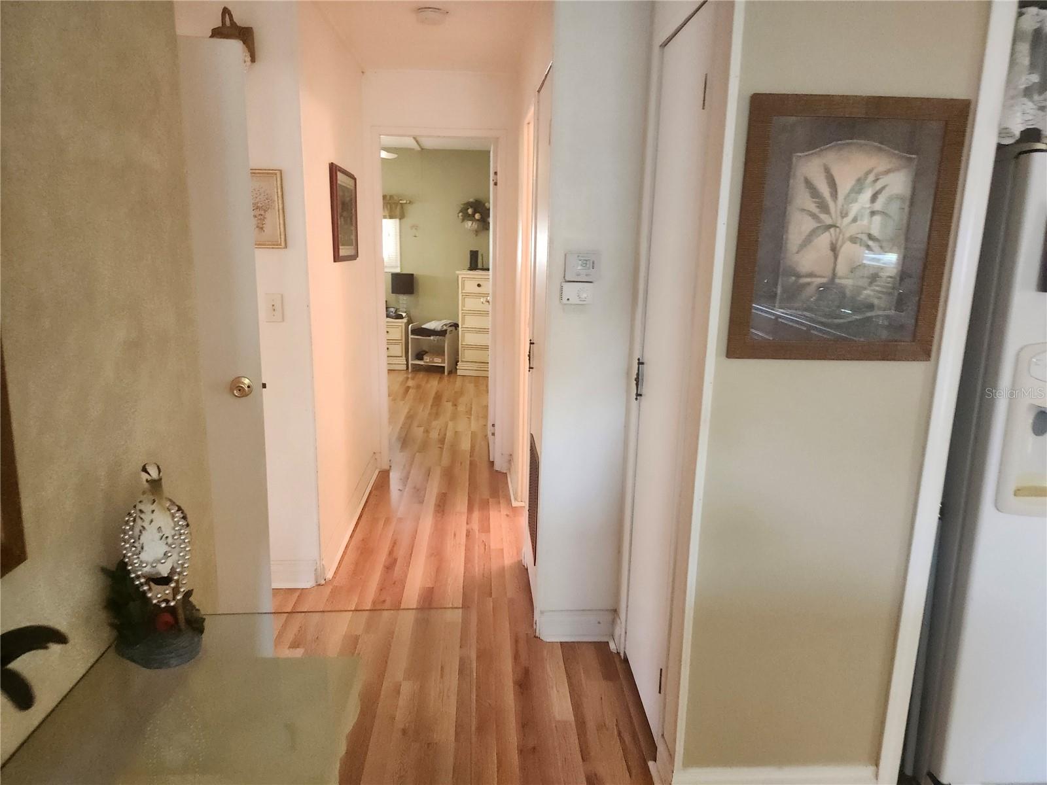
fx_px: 696
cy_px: 392
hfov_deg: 73.9
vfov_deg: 58.9
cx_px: 524
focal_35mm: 23
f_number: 1.8
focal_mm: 5.54
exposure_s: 1/120
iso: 800
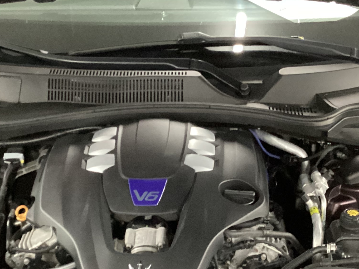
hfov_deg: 29.0
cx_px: 168
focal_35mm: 67
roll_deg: +0.9
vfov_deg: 21.7
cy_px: 216
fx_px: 695
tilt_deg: -33.2
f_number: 2.4
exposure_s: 1/24
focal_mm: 3.3
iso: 800
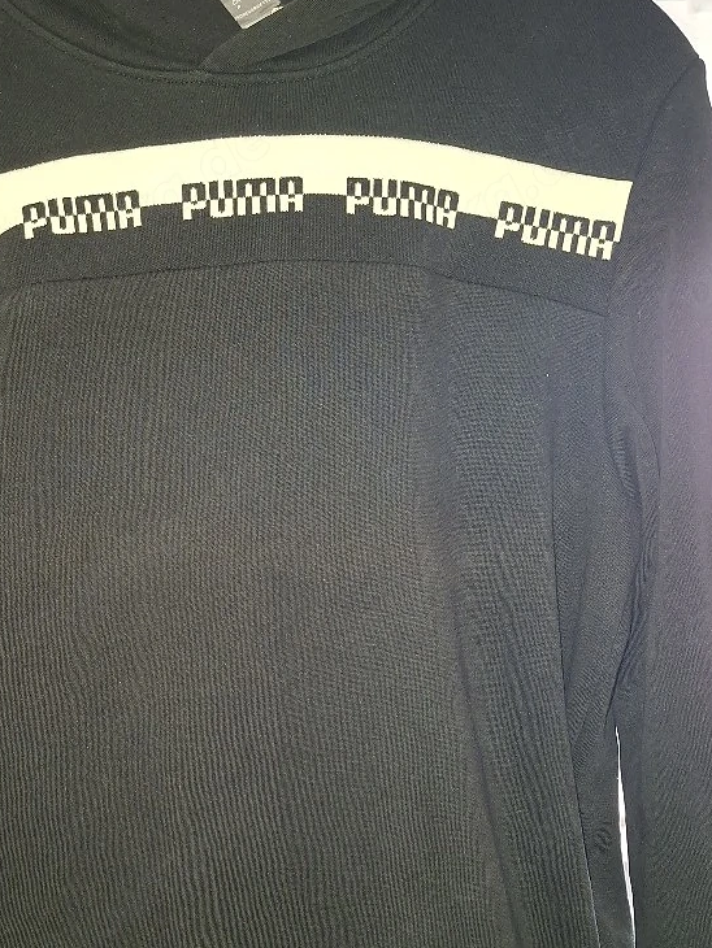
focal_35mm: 42
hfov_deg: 34.1
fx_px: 1151
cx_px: 236
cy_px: 599
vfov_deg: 44.4
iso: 50
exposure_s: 1/25
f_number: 1.8
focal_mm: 5.54
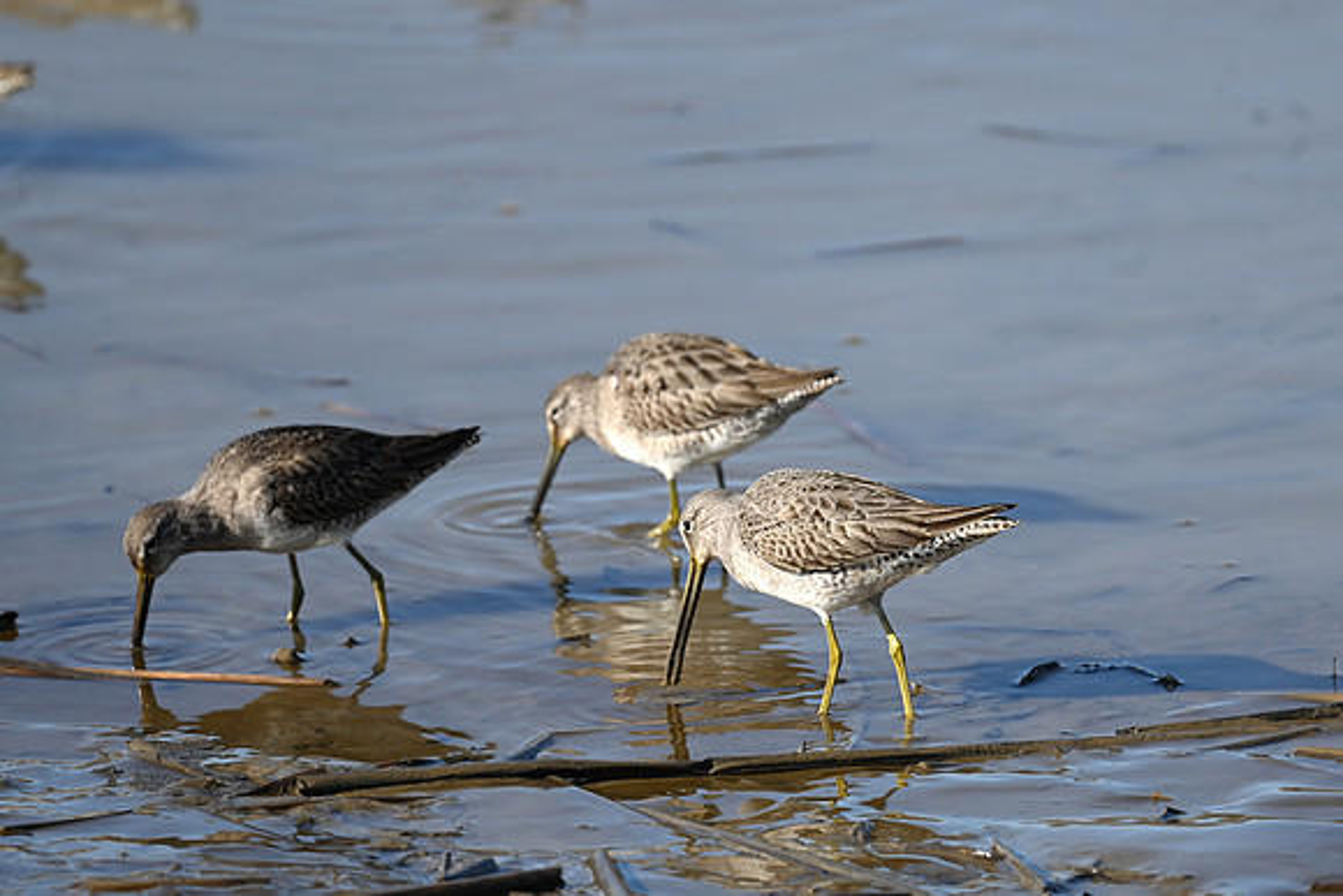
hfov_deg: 2.6
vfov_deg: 1.7
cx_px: 672
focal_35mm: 800
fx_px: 29850
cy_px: 448
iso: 250
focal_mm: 800
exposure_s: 1/800
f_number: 6.3
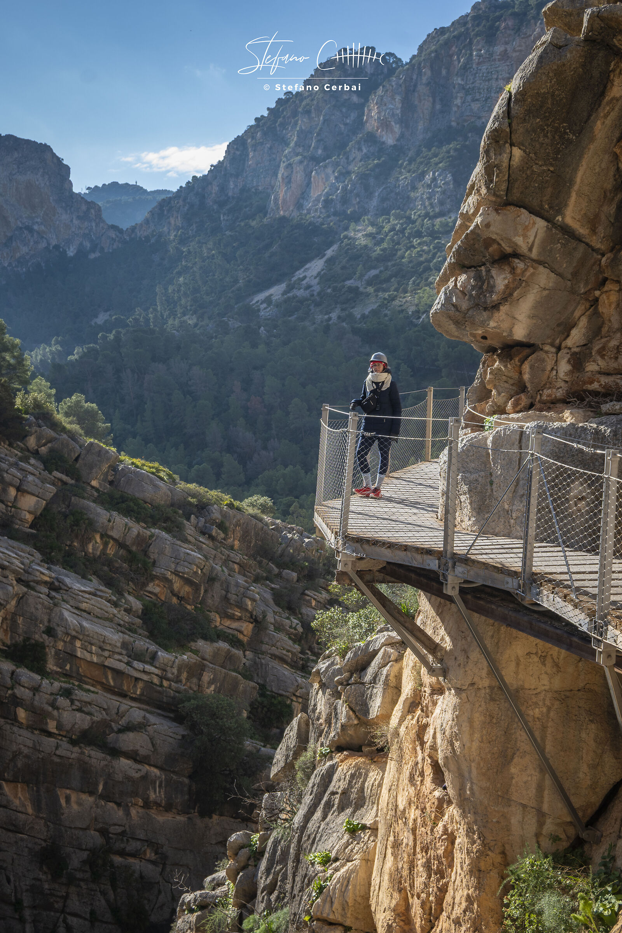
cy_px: 466
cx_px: 311
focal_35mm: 42
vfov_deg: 46.4
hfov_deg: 31.9
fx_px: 1088
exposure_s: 1/250
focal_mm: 28
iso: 100
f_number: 5.6
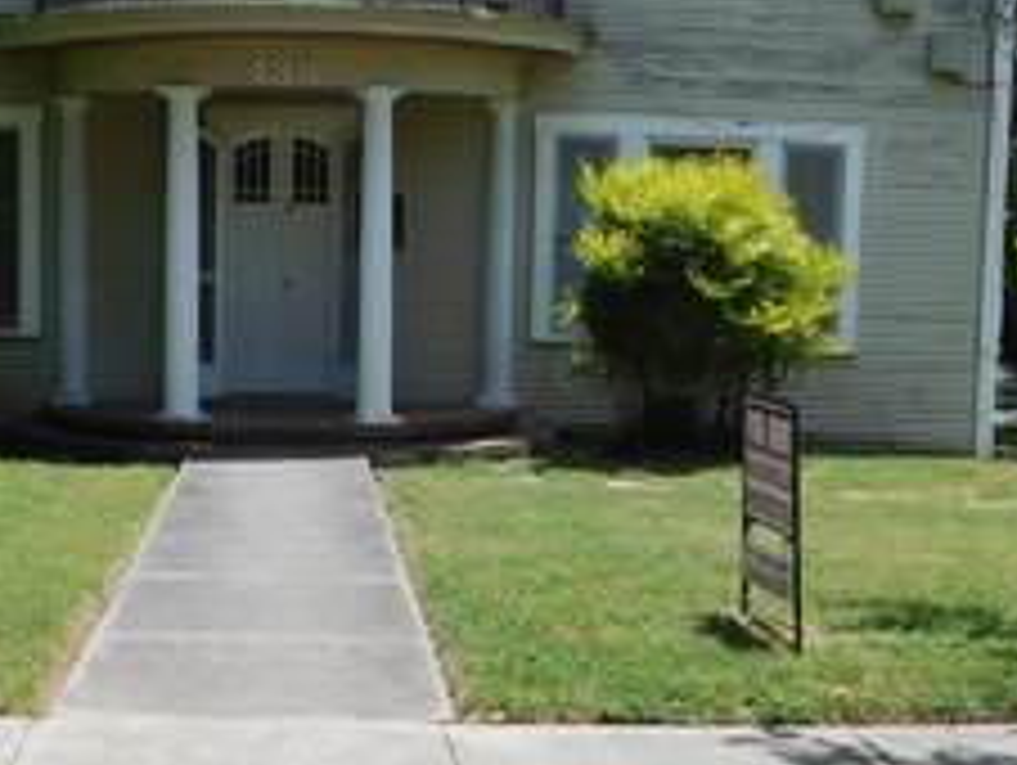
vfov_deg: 22.6
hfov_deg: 29.6
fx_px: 1912
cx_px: 356
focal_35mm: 65
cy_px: 482
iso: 125
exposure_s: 1/400
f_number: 6
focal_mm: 4
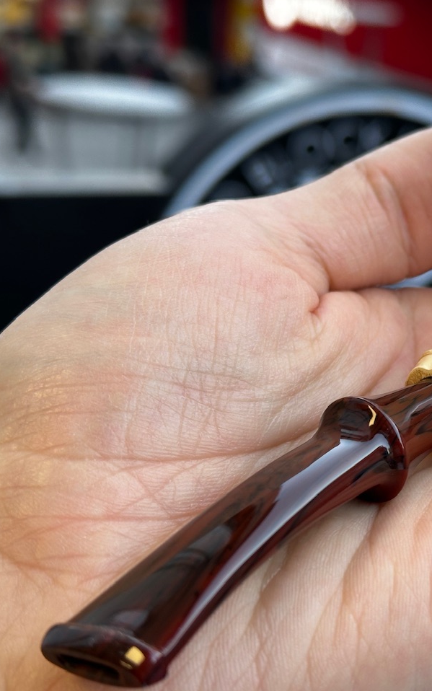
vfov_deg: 30.2
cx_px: 448
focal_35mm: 68
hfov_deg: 18.6
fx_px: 1281
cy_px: 346
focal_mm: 6.86
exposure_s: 1/102
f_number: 1.78
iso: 40
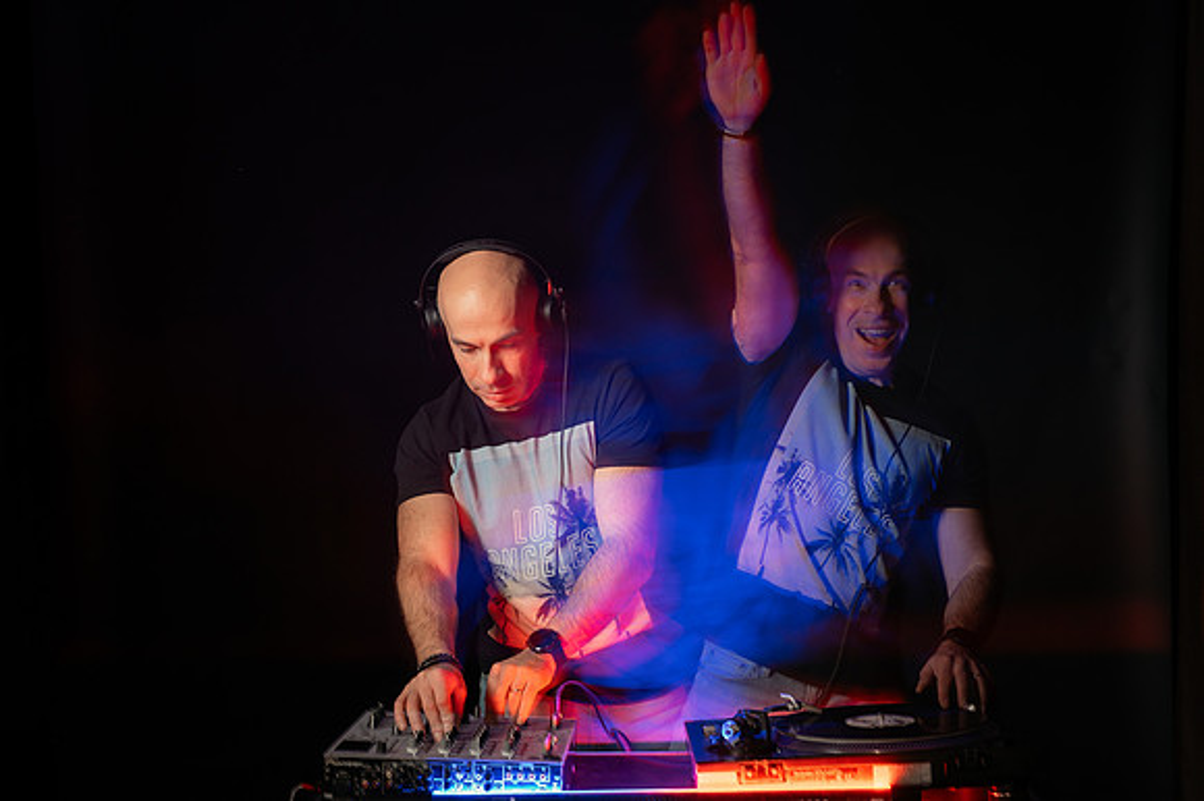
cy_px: 468
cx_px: 637
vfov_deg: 25.2
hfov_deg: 37.1
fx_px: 1793
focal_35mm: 54
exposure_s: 2
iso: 200
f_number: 9
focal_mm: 45
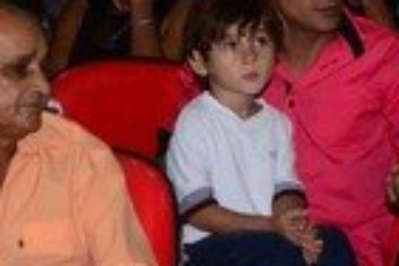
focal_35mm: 277
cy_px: -40
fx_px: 3070
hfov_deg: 7.4
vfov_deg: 4.9
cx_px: 297
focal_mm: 58
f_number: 7.1
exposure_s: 1/80
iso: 3200
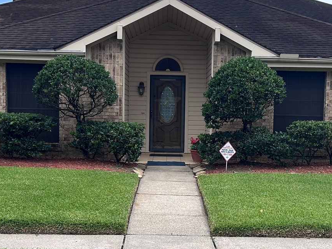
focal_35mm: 62
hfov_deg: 31.2
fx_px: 595
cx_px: 181
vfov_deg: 23.6
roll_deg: -1.2
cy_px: 147
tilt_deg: -2.2
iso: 50
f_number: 1.5
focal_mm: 5.7
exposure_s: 1/1934
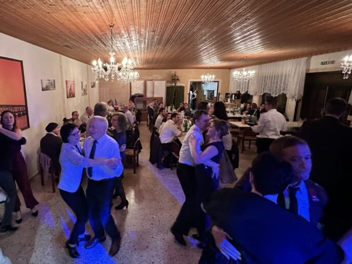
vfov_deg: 63.4
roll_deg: +0.3
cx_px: 130
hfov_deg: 77.5
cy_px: 129
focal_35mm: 21
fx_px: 214
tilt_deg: -12.7
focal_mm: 2.22
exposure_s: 1/50
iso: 1000
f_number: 2.2
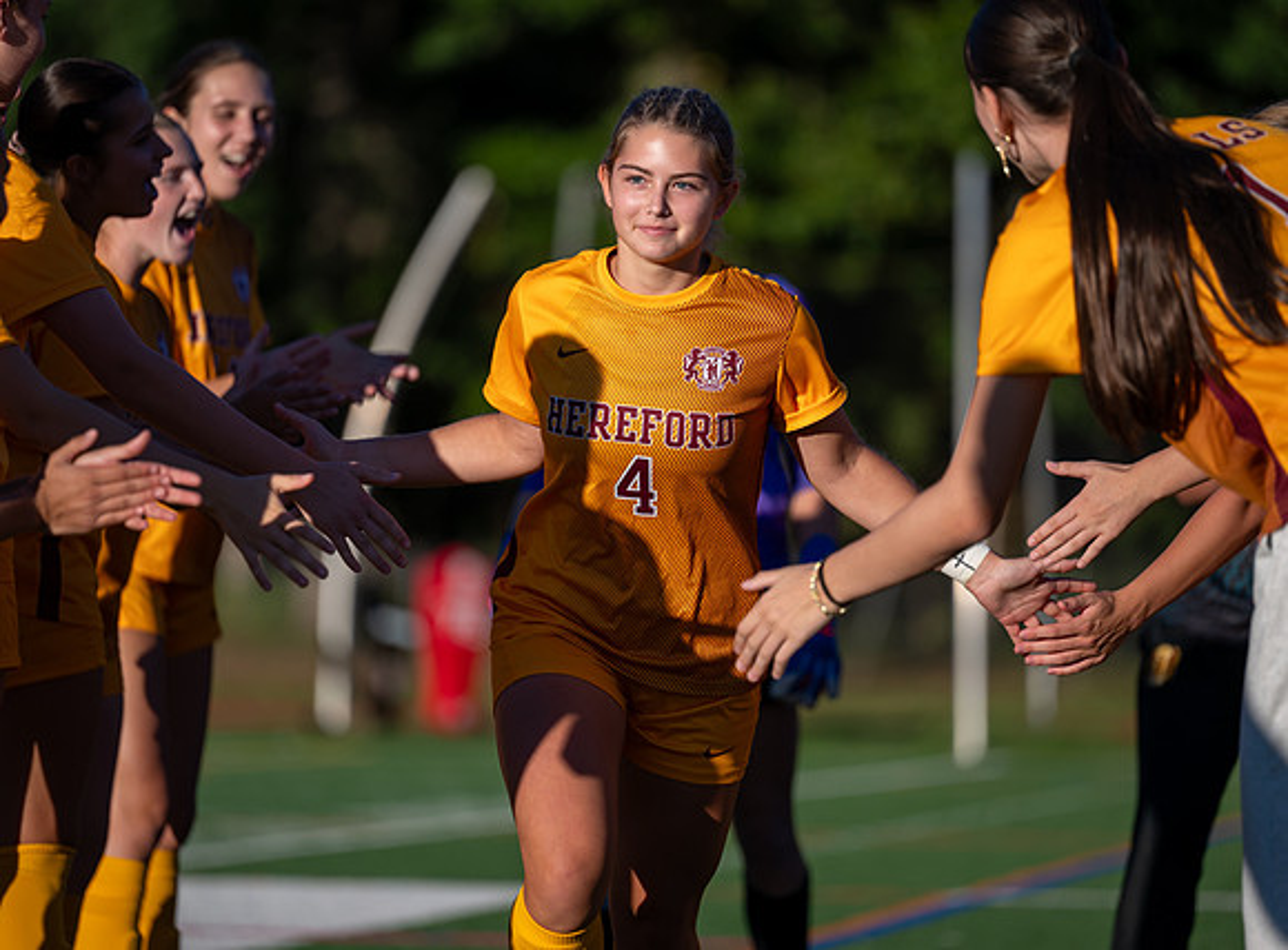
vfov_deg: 6.7
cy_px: 422
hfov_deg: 9.0
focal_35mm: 220
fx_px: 8154
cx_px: 613
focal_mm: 185
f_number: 2.8
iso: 80
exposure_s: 1/2000
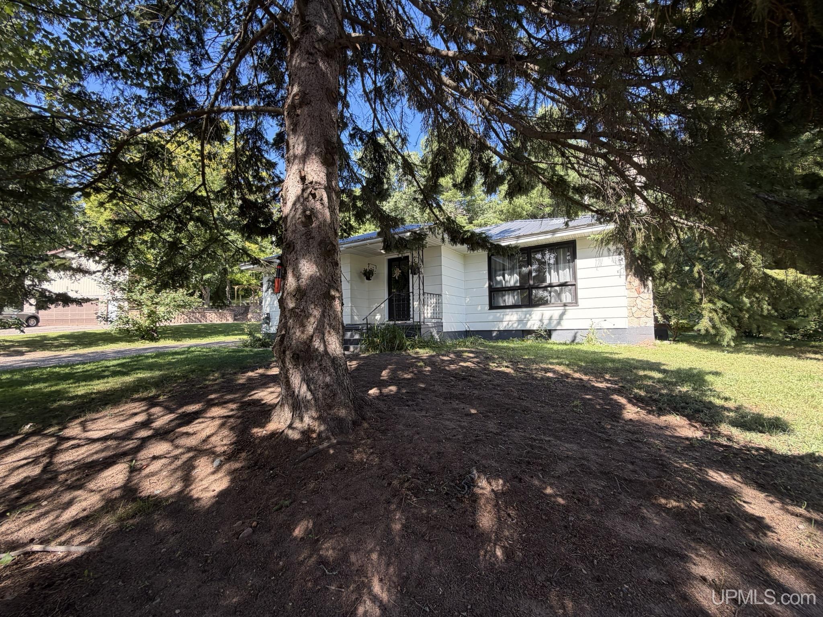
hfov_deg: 102.1
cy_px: 308
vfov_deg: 85.7
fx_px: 333
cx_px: 412
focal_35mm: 14
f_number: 2.2
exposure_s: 1/131
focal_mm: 2.22
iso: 40
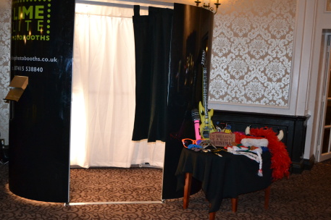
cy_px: 101
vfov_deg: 35.9
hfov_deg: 51.9
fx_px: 340
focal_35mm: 37
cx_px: 154
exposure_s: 1/60
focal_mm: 22
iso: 2200
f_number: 4
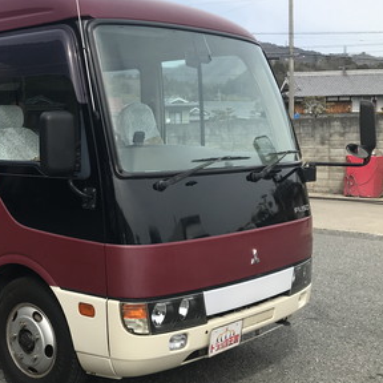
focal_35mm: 55
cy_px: 190
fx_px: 688
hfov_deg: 29.6
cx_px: 28
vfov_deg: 31.1
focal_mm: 3.99
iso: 20
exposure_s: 1/1842
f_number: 1.8
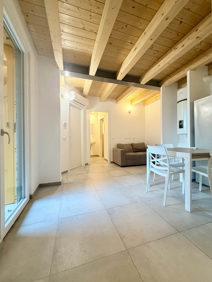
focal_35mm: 14
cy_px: 141
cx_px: 106
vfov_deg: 102.1
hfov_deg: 85.7
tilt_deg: +0.5
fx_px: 114
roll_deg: +0.3
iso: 200
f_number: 2.2
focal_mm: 2.22
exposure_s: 1/50
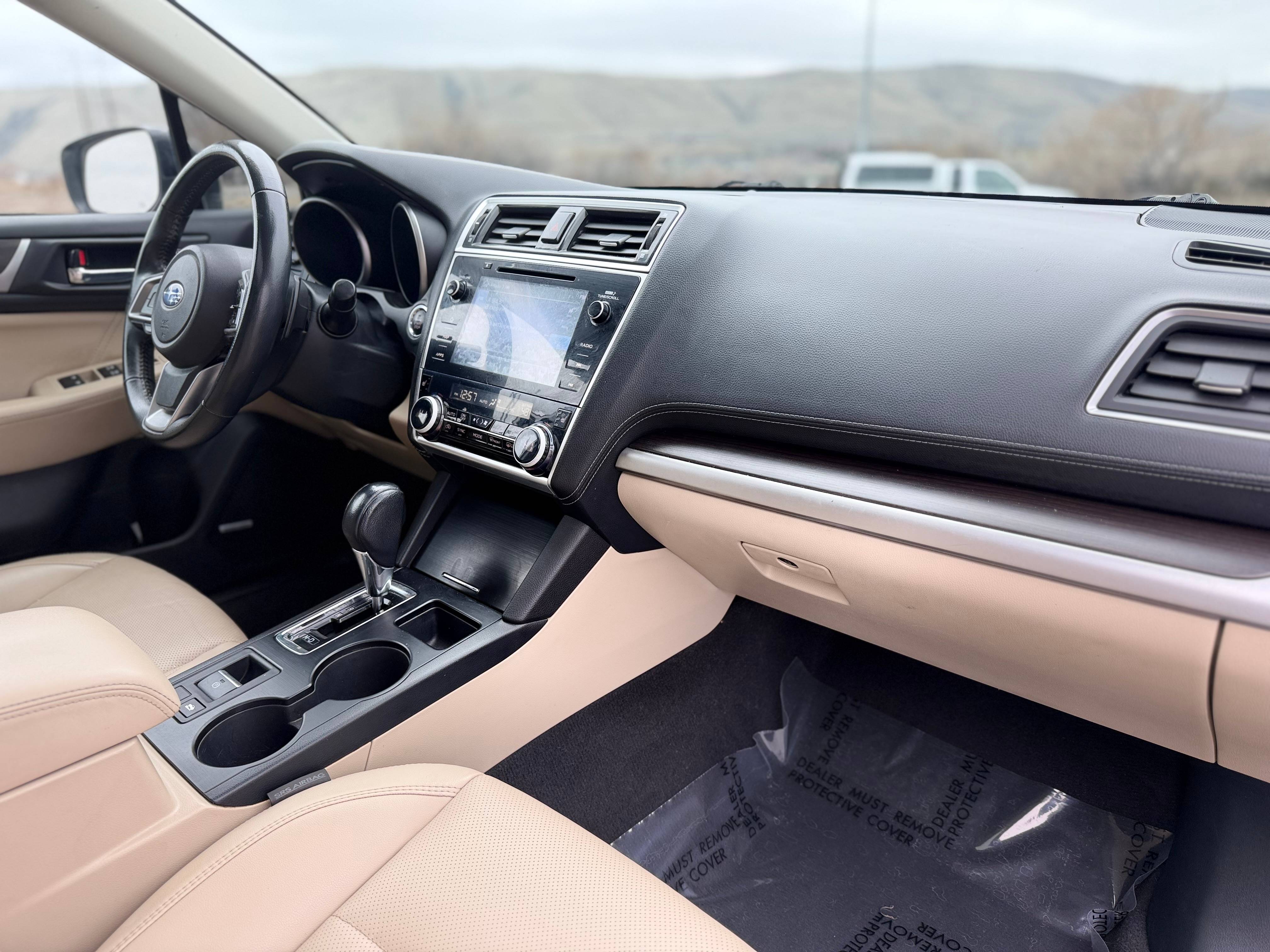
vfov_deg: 56.8
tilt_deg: -17.7
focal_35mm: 24
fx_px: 881
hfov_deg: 71.6
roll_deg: -0.1
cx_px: 635
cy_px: 476
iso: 64
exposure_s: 1/154
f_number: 1.78
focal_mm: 6.76
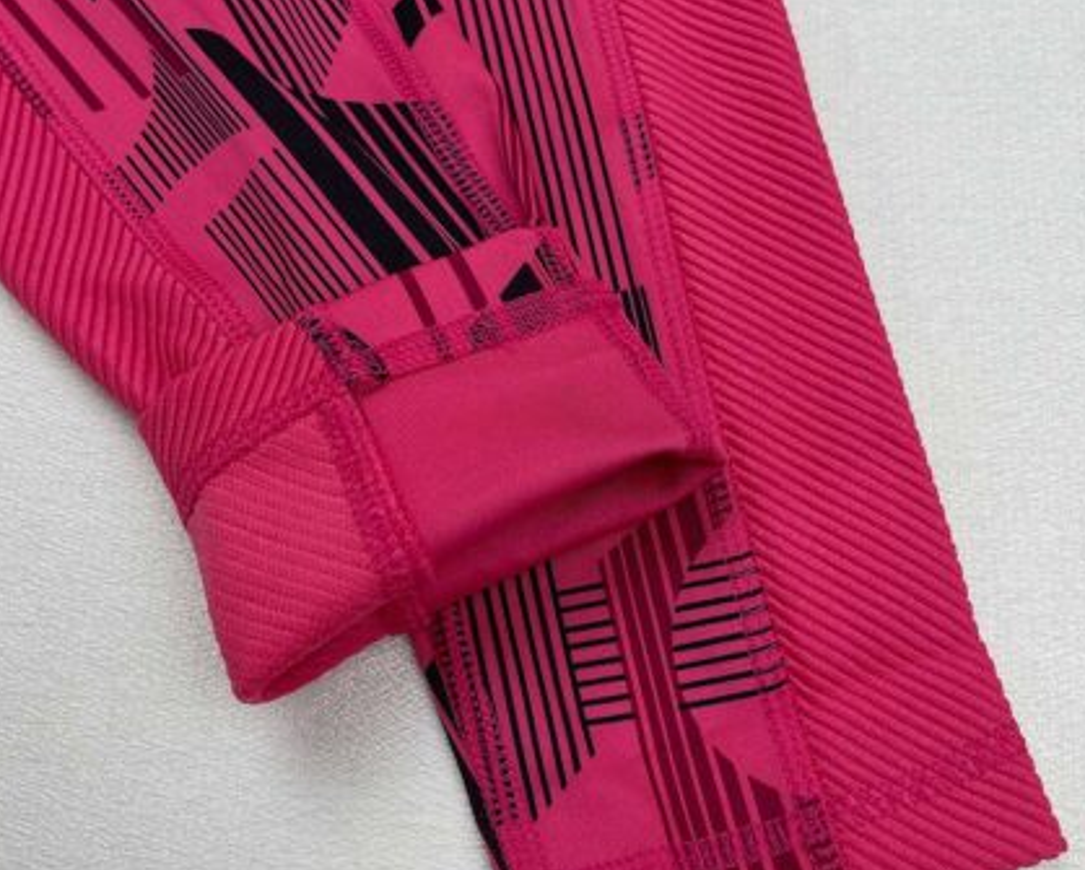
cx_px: 522
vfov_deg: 42.0
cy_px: 332
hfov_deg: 51.5
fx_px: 1125
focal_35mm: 35
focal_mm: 5.1
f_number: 1.6
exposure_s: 1/141
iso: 32
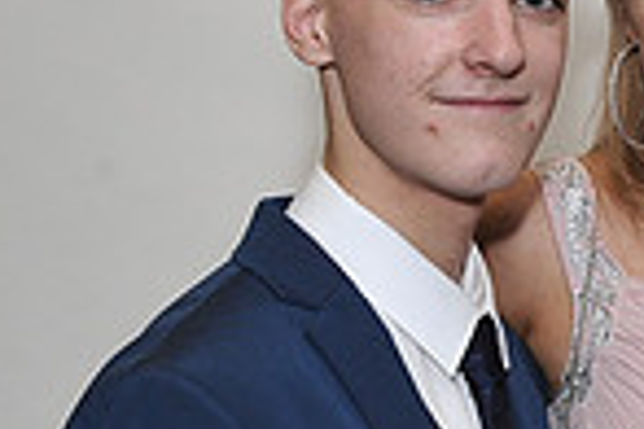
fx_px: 2969
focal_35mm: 166
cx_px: 1209
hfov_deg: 11.4
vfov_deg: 8.3
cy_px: 315
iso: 1000
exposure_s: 1/60
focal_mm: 42
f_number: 8
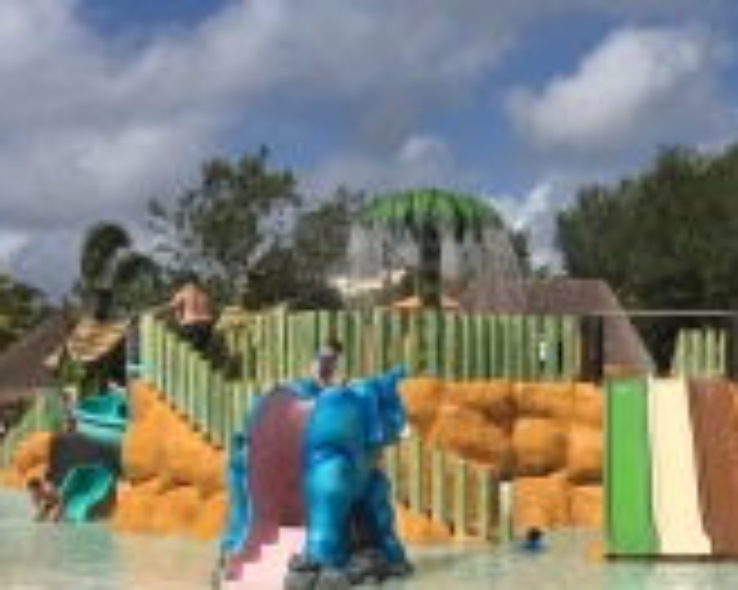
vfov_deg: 24.1
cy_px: 401
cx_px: 562
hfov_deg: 29.5
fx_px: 1375
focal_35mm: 63
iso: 25
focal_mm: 4.15
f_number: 2.2
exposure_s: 1/3846
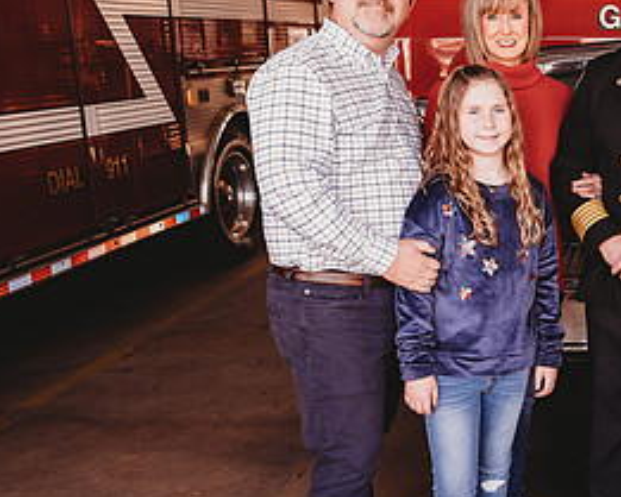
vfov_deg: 30.3
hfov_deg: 33.0
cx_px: 671
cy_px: 265
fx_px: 919
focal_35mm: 50
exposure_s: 1/250
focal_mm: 24
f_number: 3.2
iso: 250
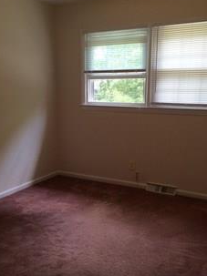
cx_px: 107
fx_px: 303
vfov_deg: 49.0
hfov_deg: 37.7
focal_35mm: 38
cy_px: 146
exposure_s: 1/30
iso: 40
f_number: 2.2
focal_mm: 4.12
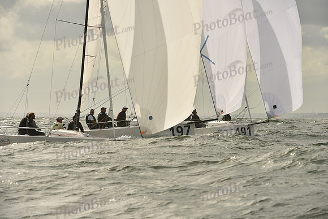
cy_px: 110
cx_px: 164
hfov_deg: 9.8
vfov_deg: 6.5
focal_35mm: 210
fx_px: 1914
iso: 320
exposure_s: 1/2000
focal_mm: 210
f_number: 8
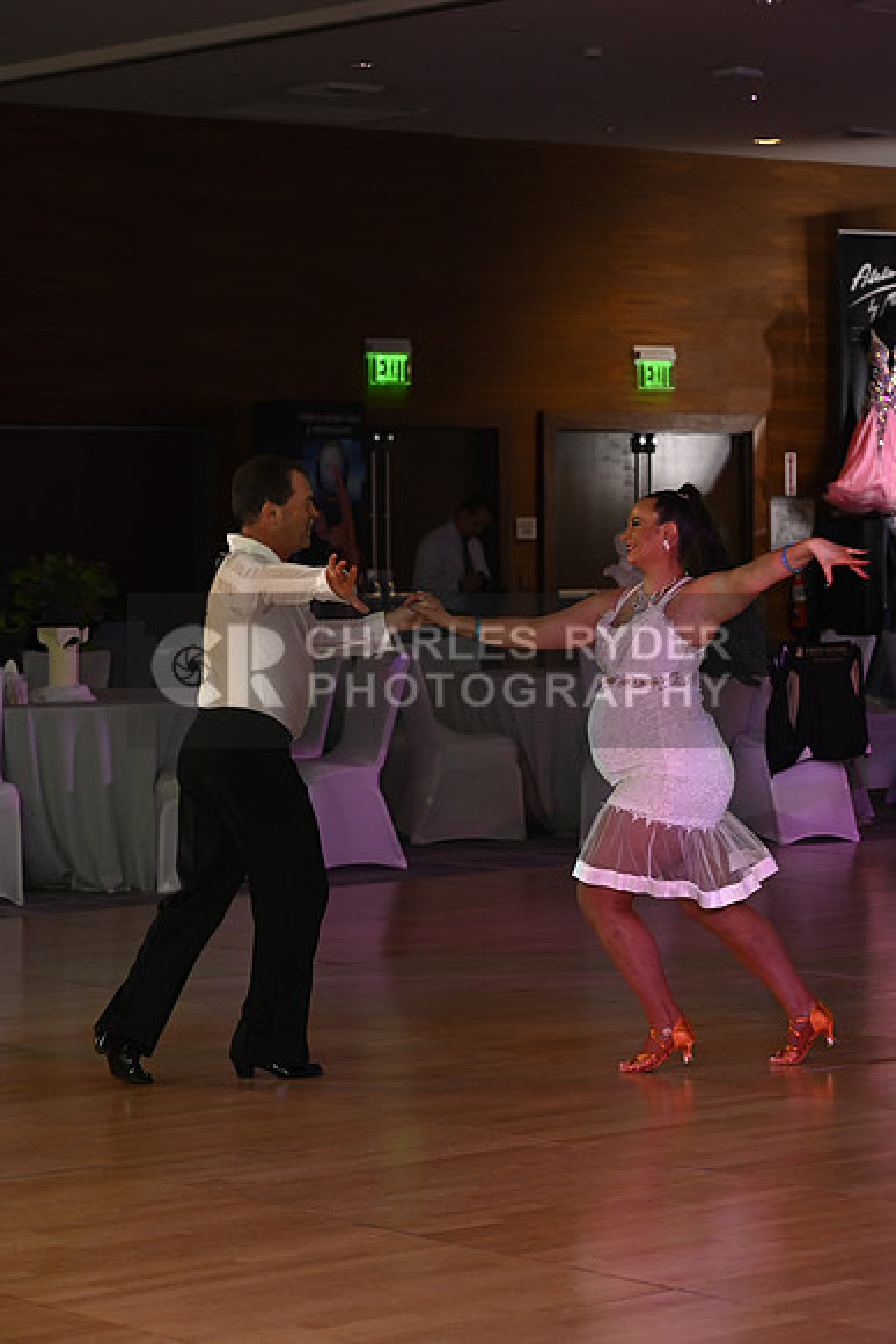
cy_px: 672
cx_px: 448
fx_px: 3805
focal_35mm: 102
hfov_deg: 13.4
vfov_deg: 20.0
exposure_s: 1/200
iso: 2000
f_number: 5
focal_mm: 102
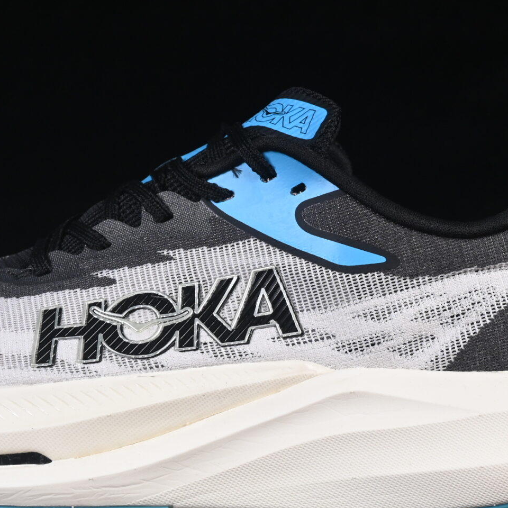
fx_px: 2823
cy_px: 242
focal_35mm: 170
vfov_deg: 10.3
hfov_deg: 10.3
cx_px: 189
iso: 160
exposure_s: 1/80
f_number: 8
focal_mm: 50
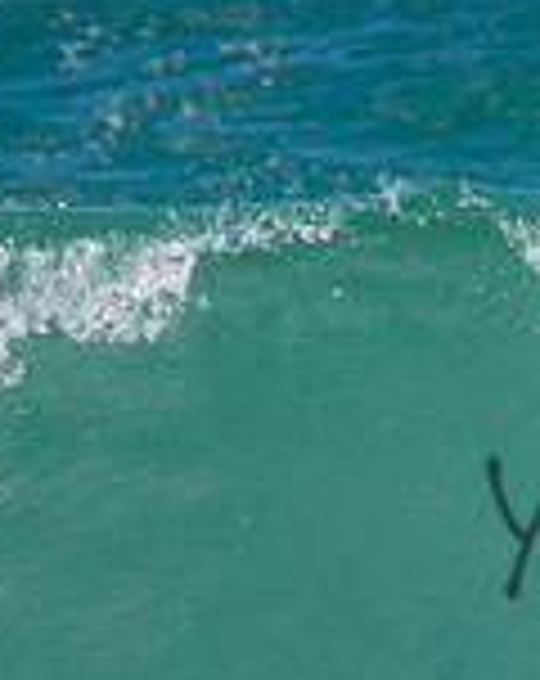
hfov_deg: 0.5
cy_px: 489
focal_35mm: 2894
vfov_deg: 0.7
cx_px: 950
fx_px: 58050
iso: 900
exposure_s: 1/1600
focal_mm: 800
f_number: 11
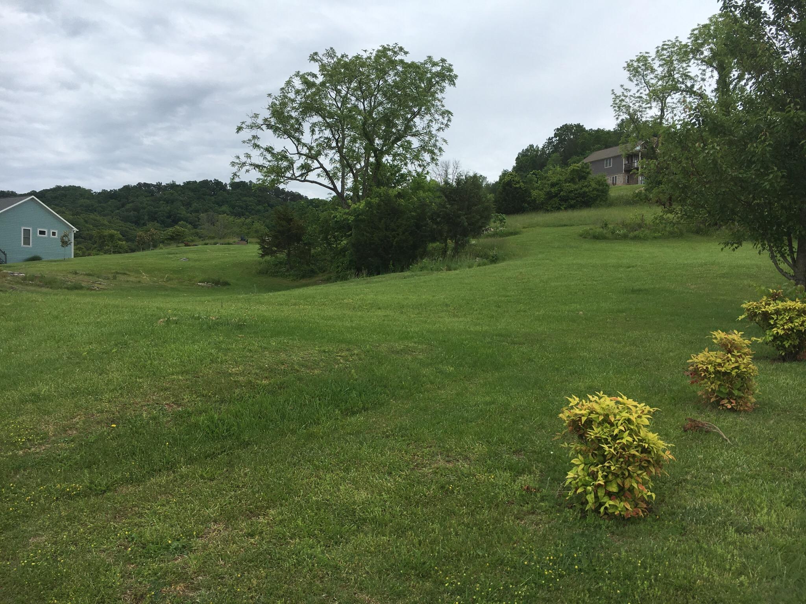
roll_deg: -0.8
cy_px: 302
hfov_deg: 61.7
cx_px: 403
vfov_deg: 48.2
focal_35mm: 29
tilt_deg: -1.4
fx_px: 675
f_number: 2.2
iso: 25
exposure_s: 1/874
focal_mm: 4.15
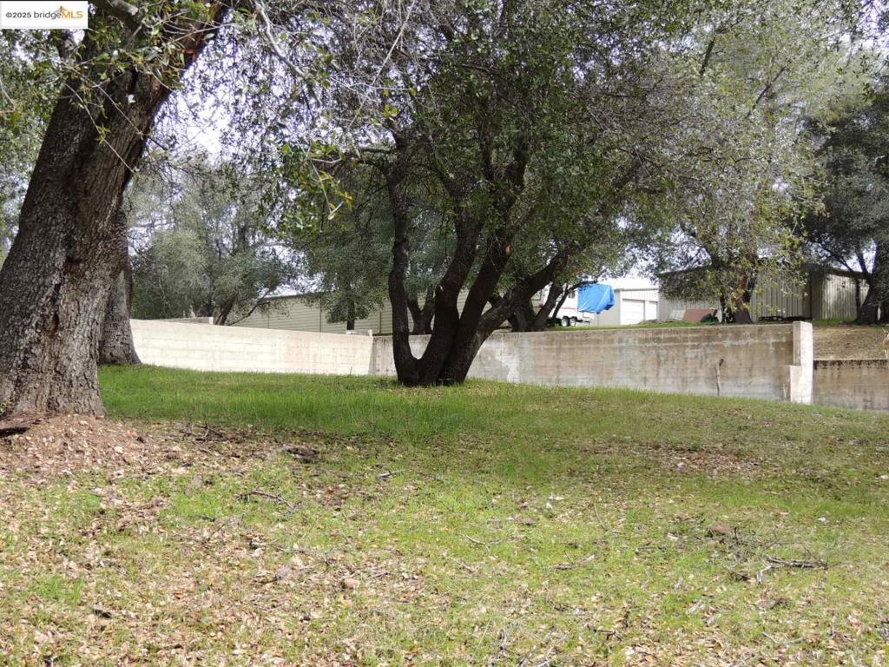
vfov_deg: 30.9
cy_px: 334
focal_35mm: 47
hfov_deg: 40.4
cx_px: 444
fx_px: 1207
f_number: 3.5
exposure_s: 1/320
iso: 100
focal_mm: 8.3
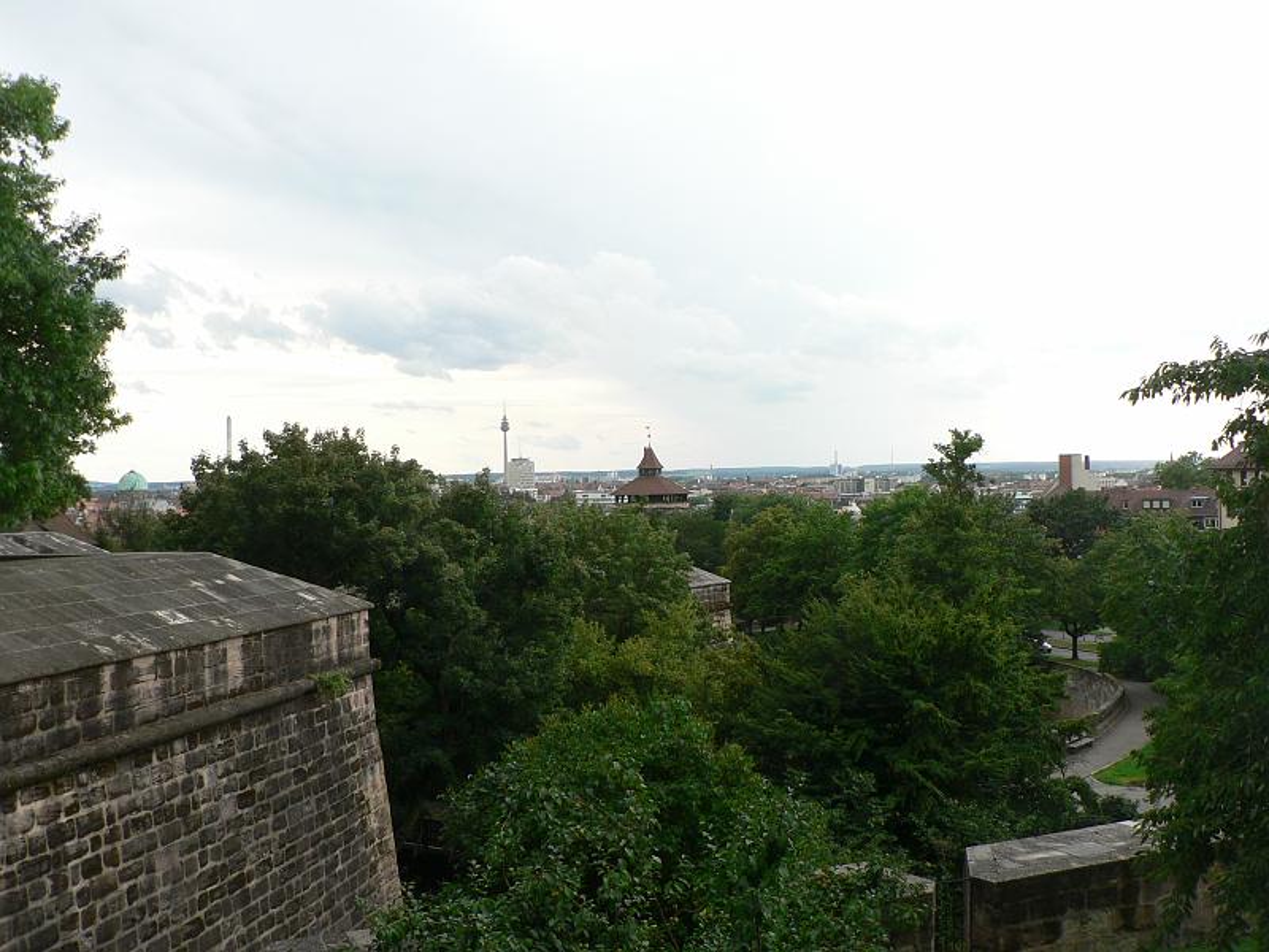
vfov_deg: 39.7
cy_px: 476
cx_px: 634
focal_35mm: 36
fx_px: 1320
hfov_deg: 51.4
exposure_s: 1/200
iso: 80
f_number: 4
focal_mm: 6
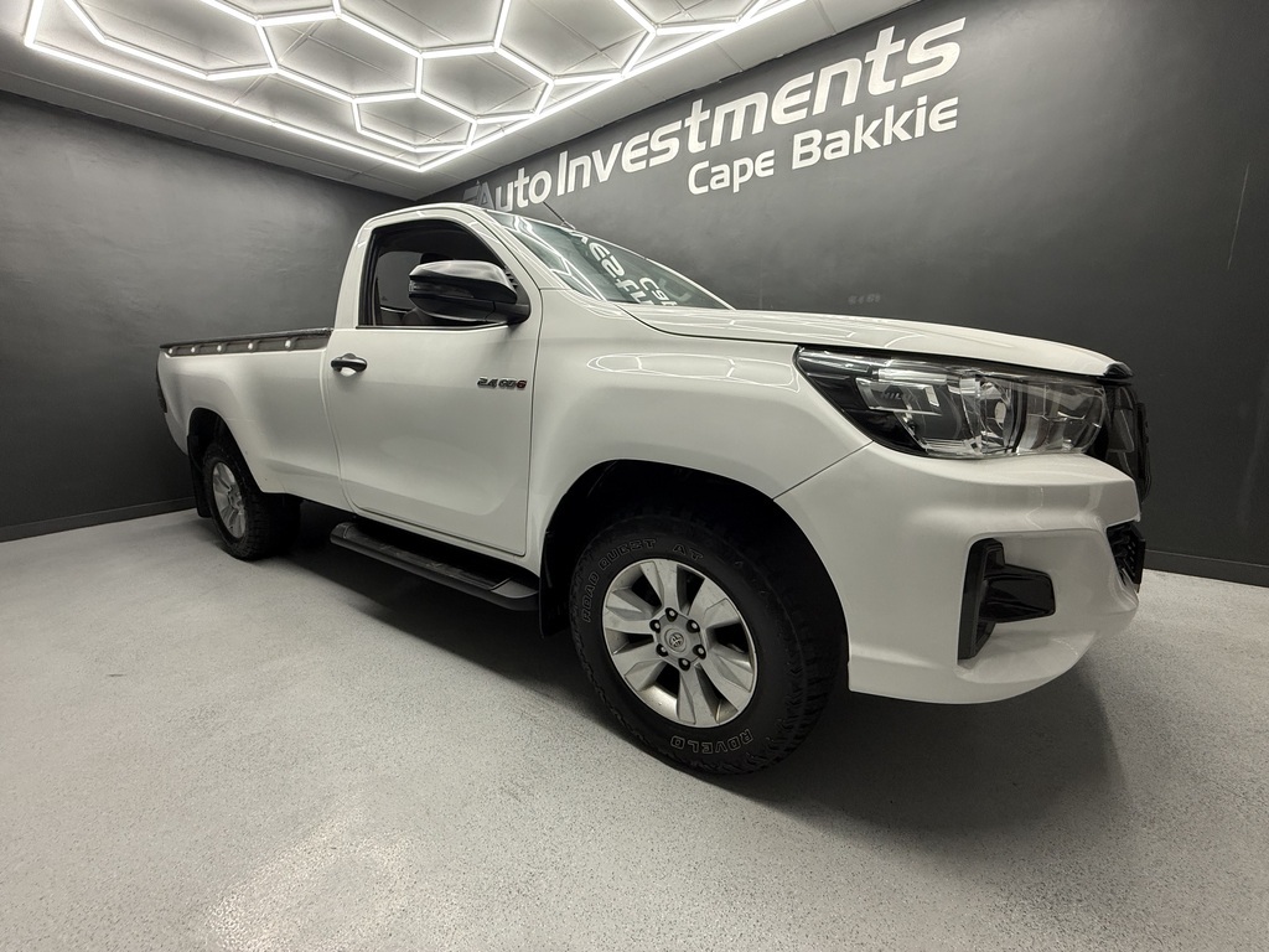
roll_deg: +1.4
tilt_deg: -10.7
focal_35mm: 14
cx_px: 634
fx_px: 513
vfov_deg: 85.7
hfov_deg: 102.1
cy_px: 476
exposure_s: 1/100
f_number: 2.2
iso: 160
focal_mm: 2.22
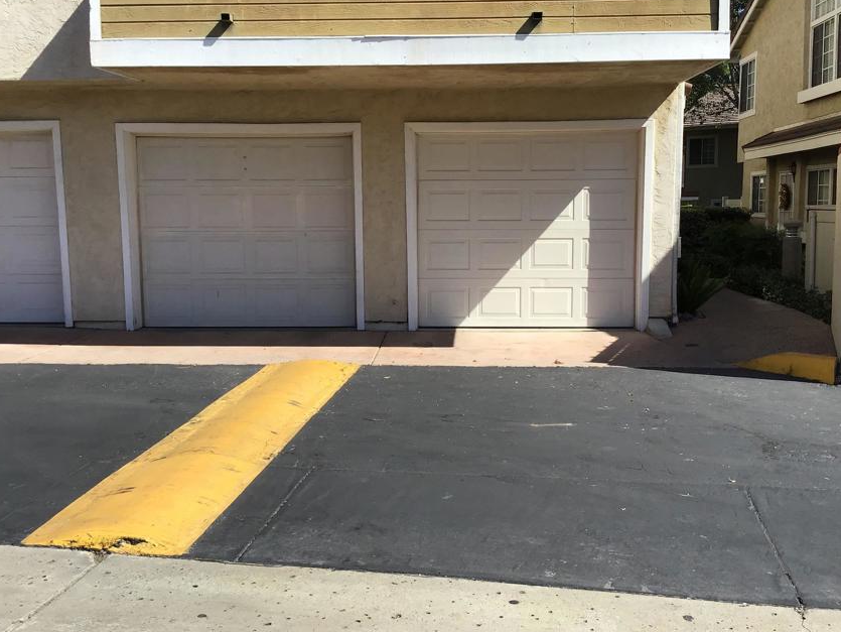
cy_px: 309
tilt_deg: -5.1
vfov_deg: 37.7
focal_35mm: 38
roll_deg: -0.1
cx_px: 440
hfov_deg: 48.9
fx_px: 924
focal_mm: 3.3
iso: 25
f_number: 2.4
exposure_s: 1/1148
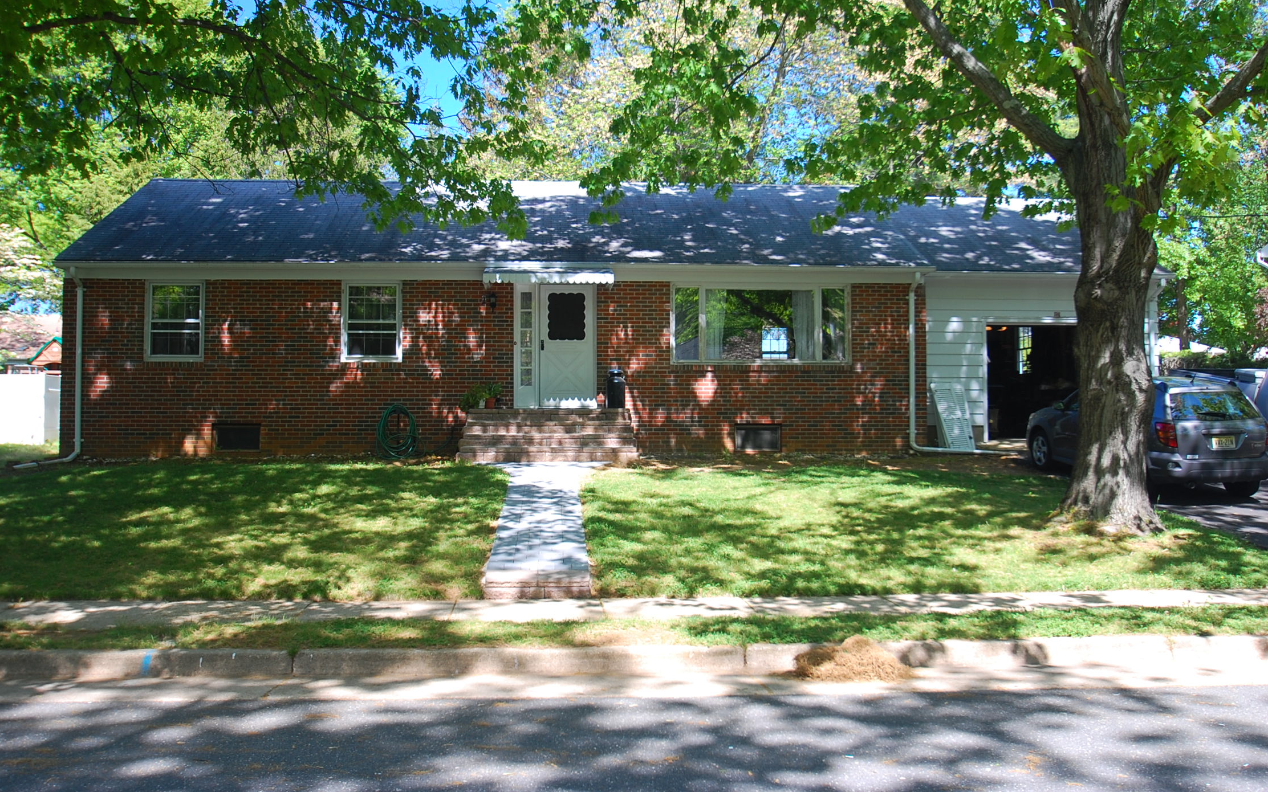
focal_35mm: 33
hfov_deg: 58.9
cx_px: 633
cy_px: 370
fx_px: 1124
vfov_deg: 38.8
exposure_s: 1/60
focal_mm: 21
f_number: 5.6
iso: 200
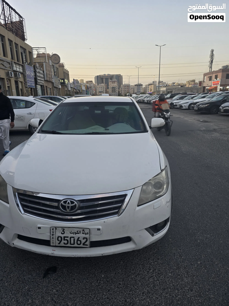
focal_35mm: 23
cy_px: 153
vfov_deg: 73.9
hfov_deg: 58.9
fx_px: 203
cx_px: 114
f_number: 1.7
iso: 40
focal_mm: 6.3
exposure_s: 1/100
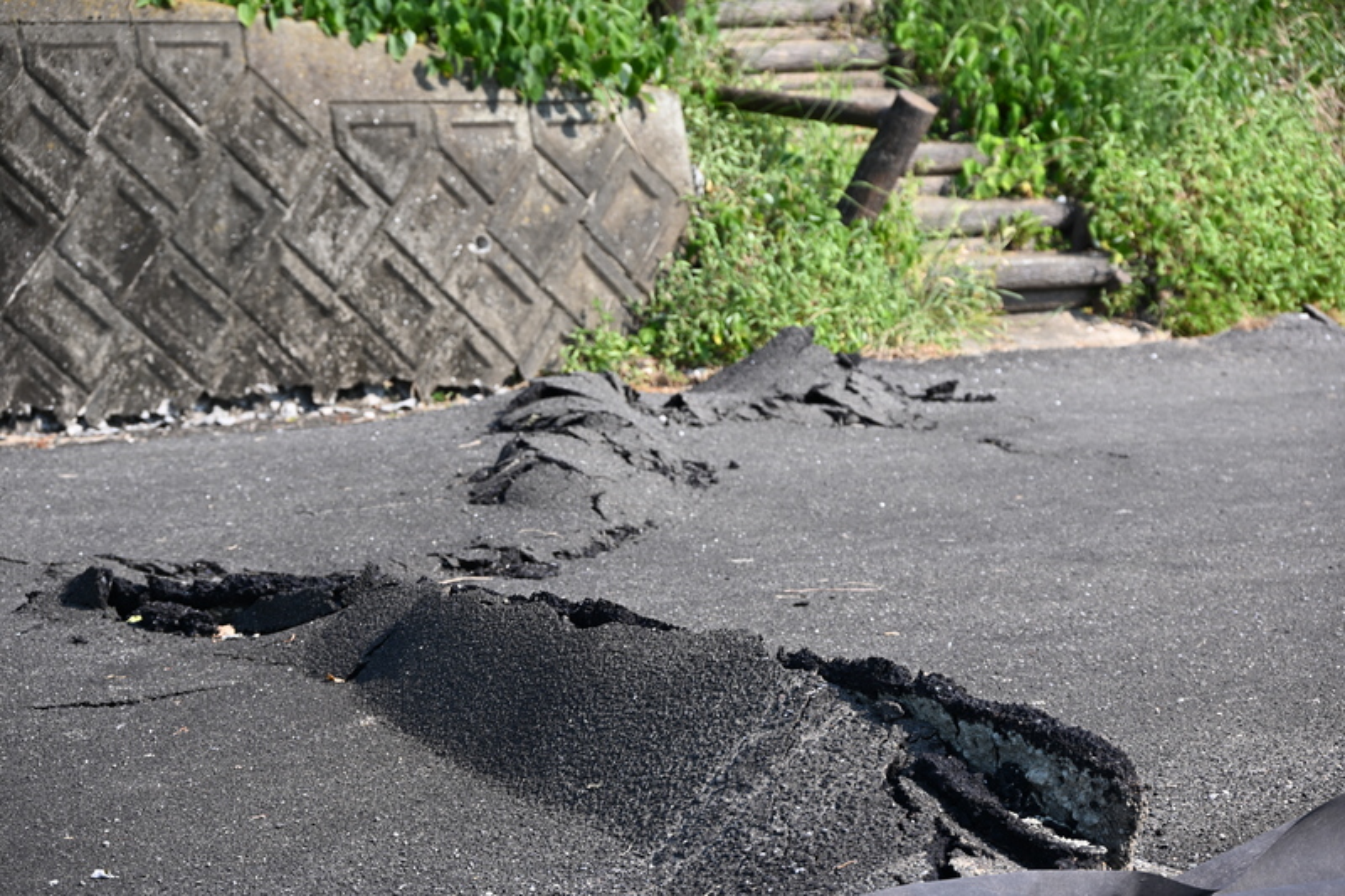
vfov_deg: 12.4
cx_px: 672
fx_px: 4109
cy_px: 448
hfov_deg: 18.6
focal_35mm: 110
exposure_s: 1/400
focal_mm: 110
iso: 160
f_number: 6.3
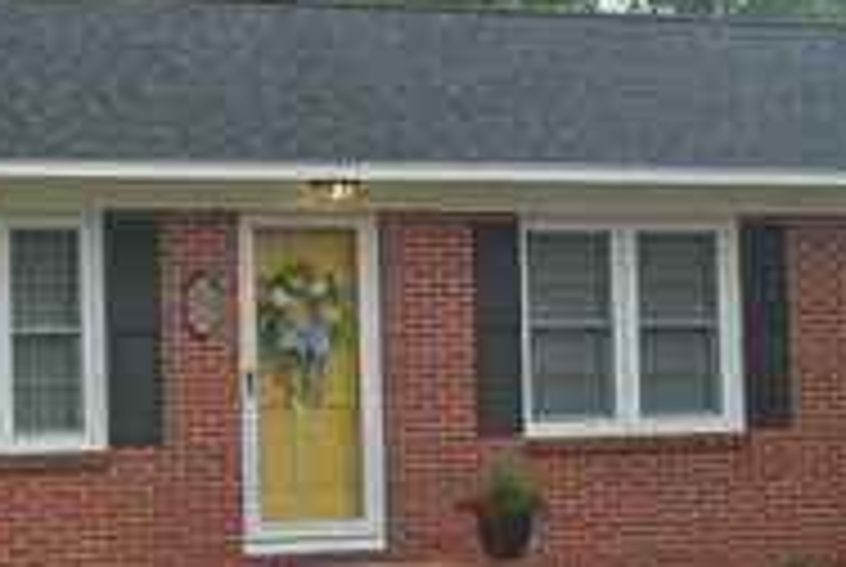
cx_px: 369
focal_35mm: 131
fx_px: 3083
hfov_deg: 15.6
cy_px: 281
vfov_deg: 10.5
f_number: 5.6
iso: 100
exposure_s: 1/200
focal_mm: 32
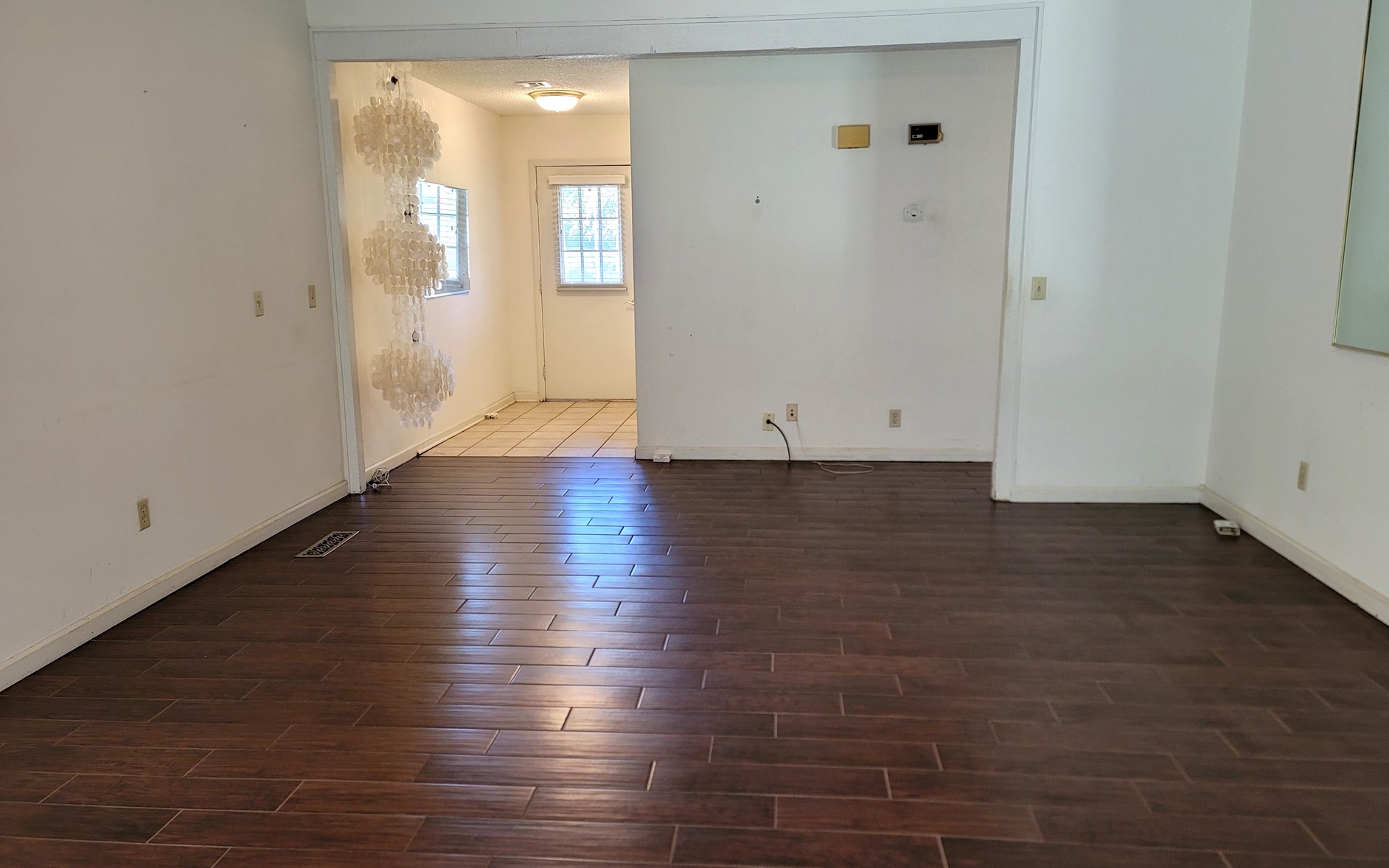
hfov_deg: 68.4
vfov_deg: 46.0
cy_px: 444
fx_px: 1022
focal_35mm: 27
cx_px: 689
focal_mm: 7
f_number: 1.8
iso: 200
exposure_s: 1/60
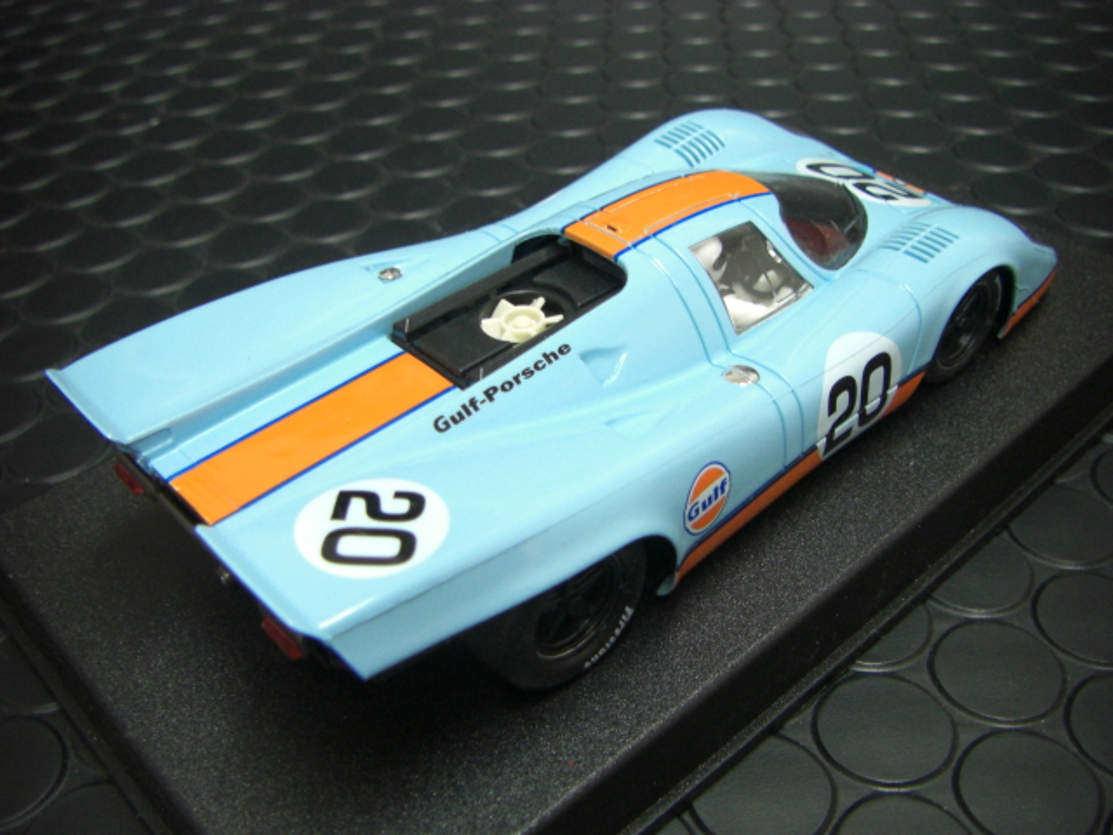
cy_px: 418
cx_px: 556
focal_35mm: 38
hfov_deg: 49.0
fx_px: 1222
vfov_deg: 37.7
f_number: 3.4
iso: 200
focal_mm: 6.3
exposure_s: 1/20
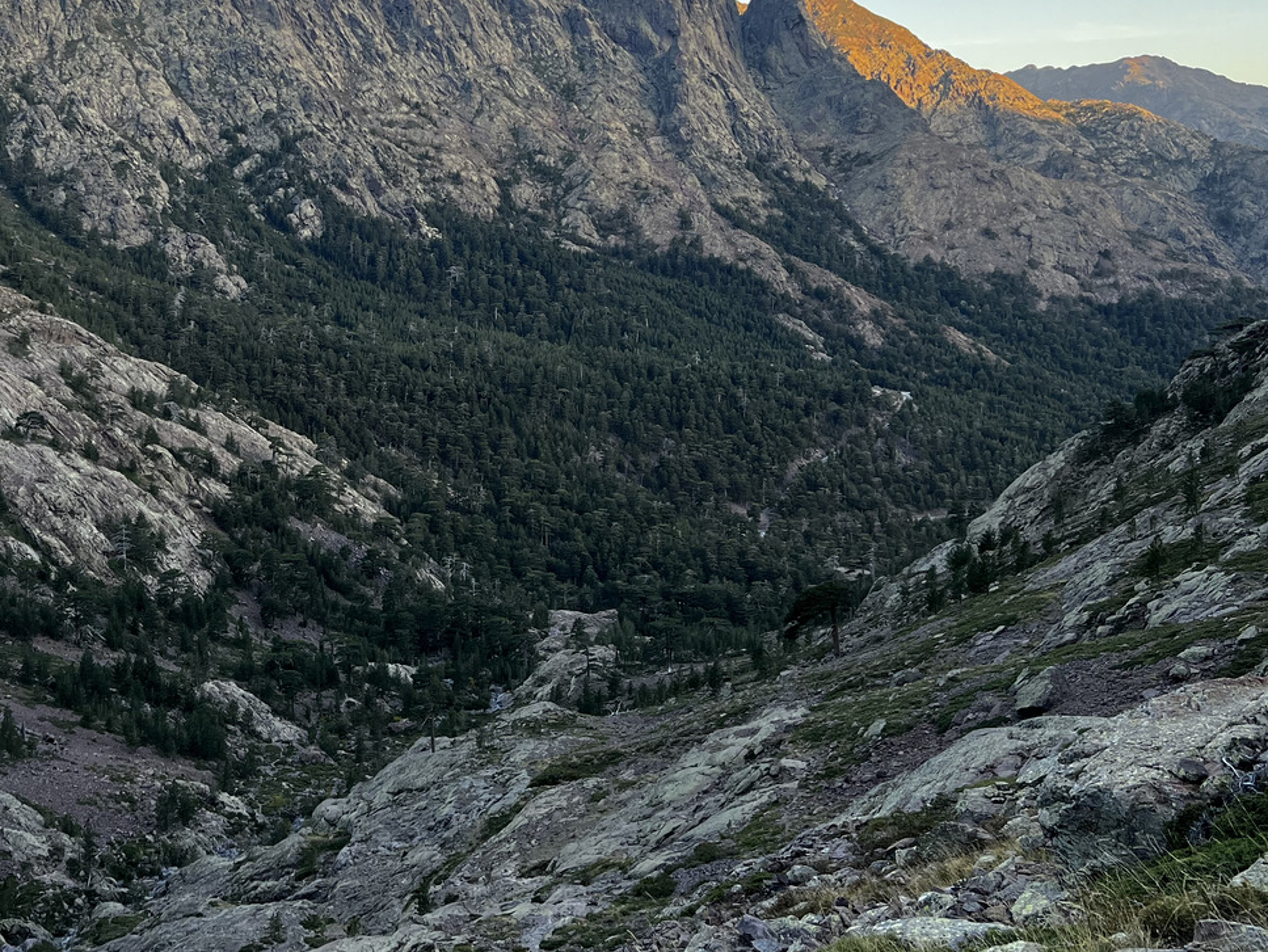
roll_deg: +0.6
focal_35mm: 43
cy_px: 290
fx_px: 1576
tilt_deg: -3.6
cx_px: 362
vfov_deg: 33.2
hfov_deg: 42.8
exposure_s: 1/354
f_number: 1.5
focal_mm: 5.7
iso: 50
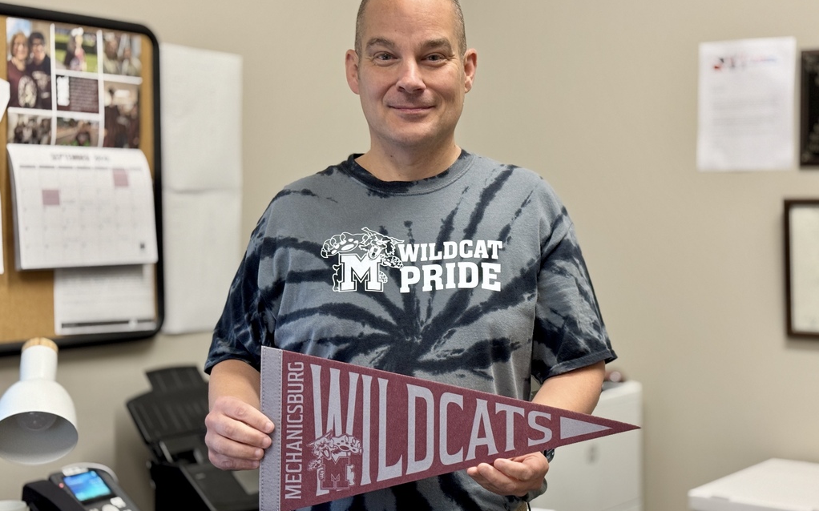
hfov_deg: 39.6
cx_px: 410
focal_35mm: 51
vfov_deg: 25.3
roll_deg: +0.7
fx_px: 1138
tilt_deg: -2.0
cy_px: 240
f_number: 1.78
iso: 250
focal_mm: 6.76
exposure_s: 1/60
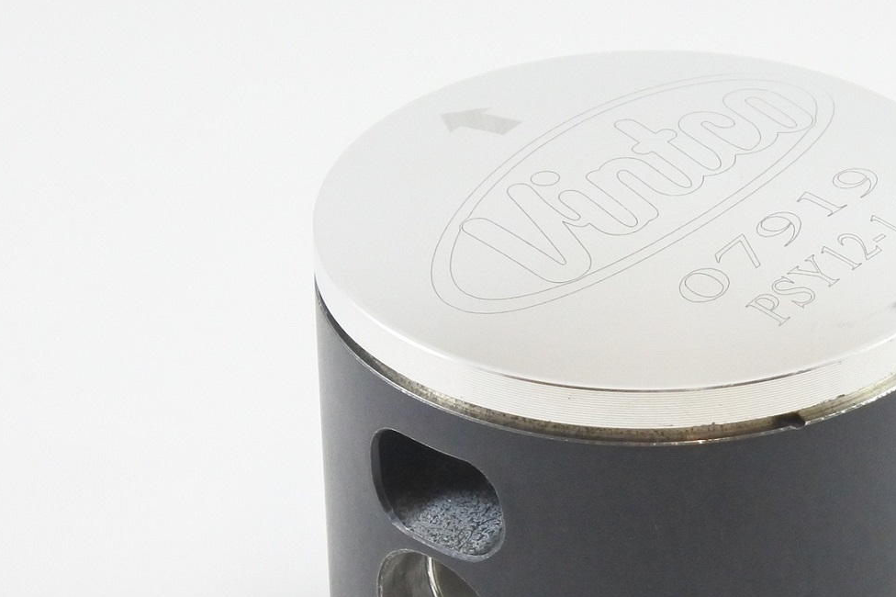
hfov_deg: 14.9
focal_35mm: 137
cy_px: 485
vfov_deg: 10.0
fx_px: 3408
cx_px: 653
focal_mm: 24.8
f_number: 5.3
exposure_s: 1/125
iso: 800
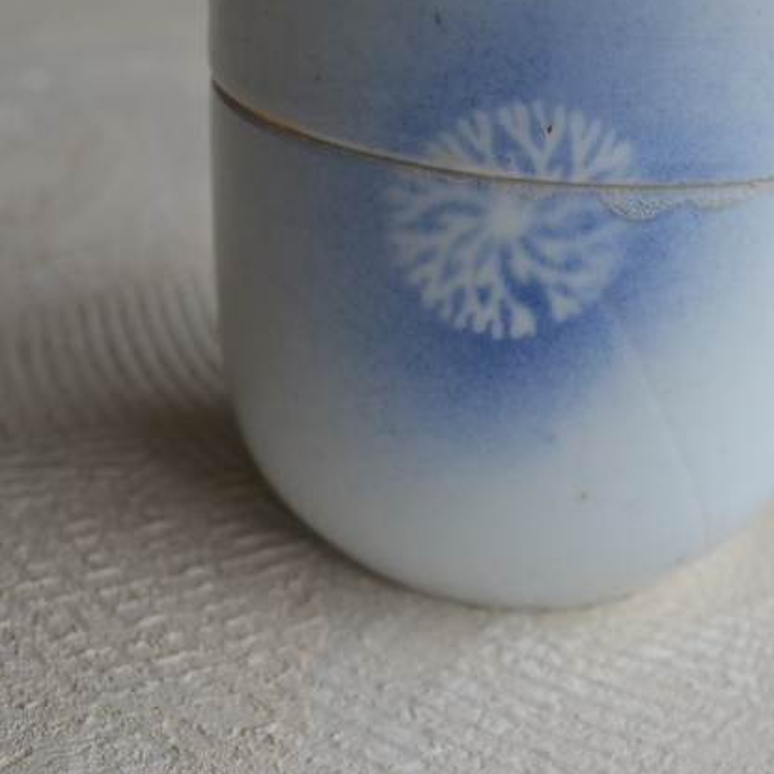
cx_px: 567
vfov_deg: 31.1
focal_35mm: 55
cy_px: 388
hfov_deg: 30.6
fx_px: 1391
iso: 110
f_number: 5.6
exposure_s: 1/125
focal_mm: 28
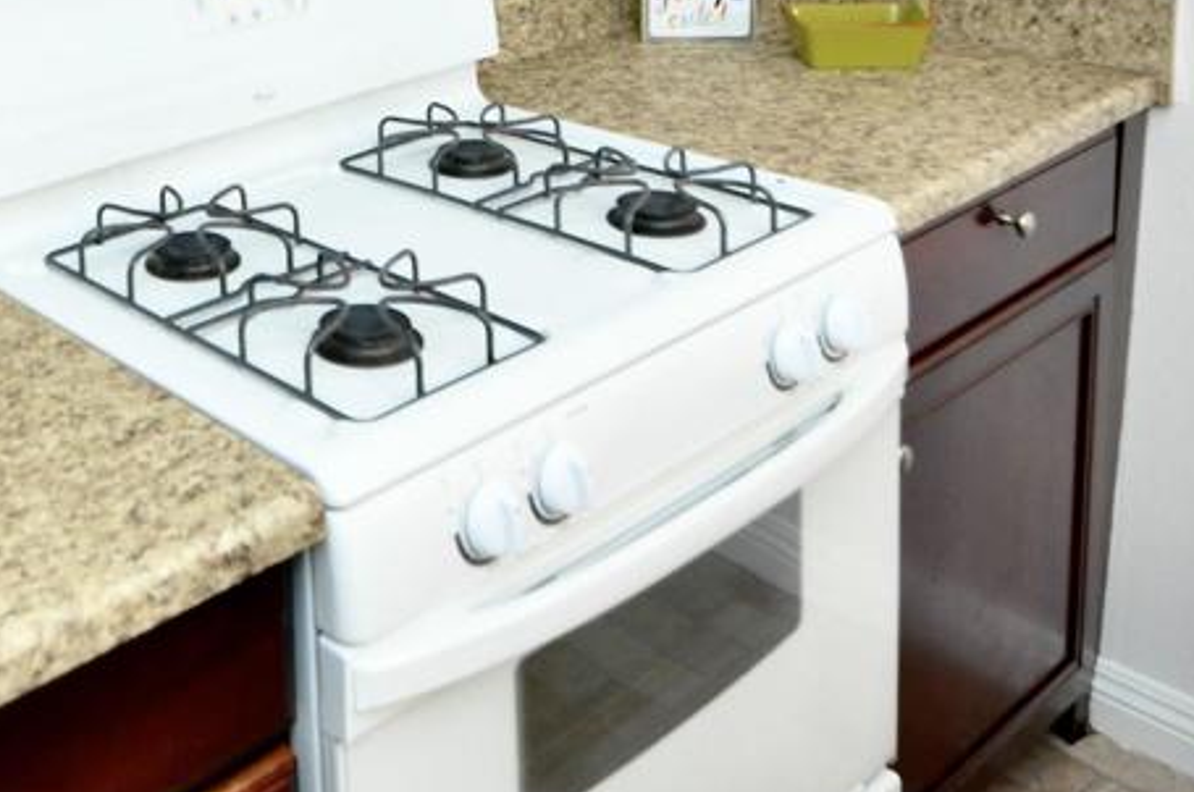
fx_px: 1230
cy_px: -52
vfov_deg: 32.1
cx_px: 315
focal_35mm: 37
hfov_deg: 49.9
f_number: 3.2
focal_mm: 11
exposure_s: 1/40
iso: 800
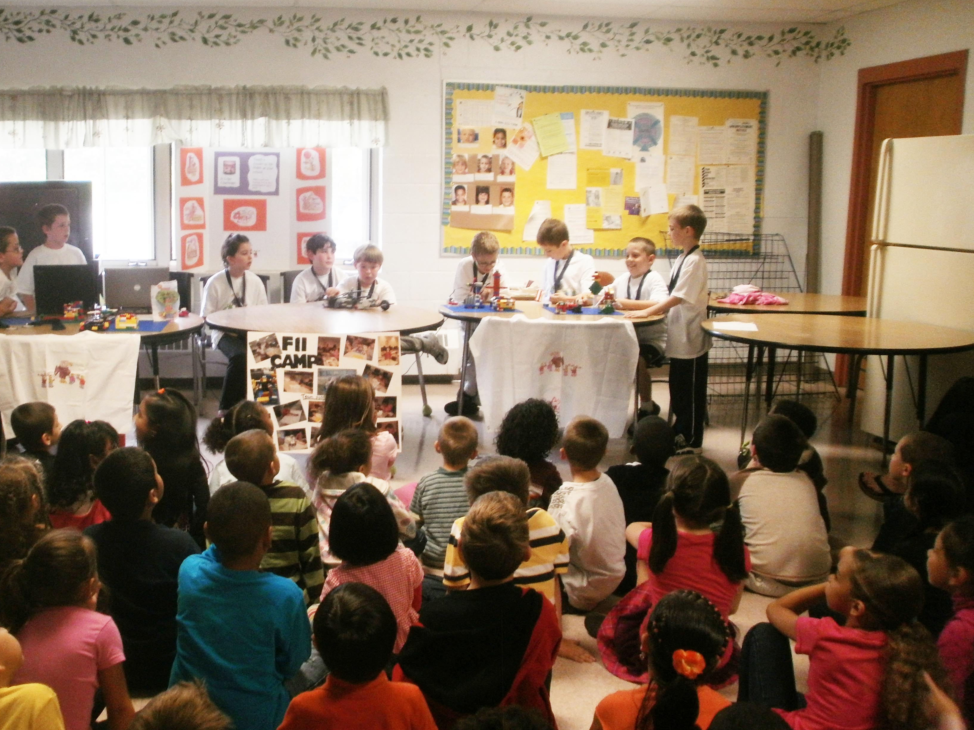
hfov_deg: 53.2
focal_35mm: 34
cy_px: 308
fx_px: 957
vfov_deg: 41.7
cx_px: 348
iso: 125
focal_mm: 4.65
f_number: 2.6
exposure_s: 1/25
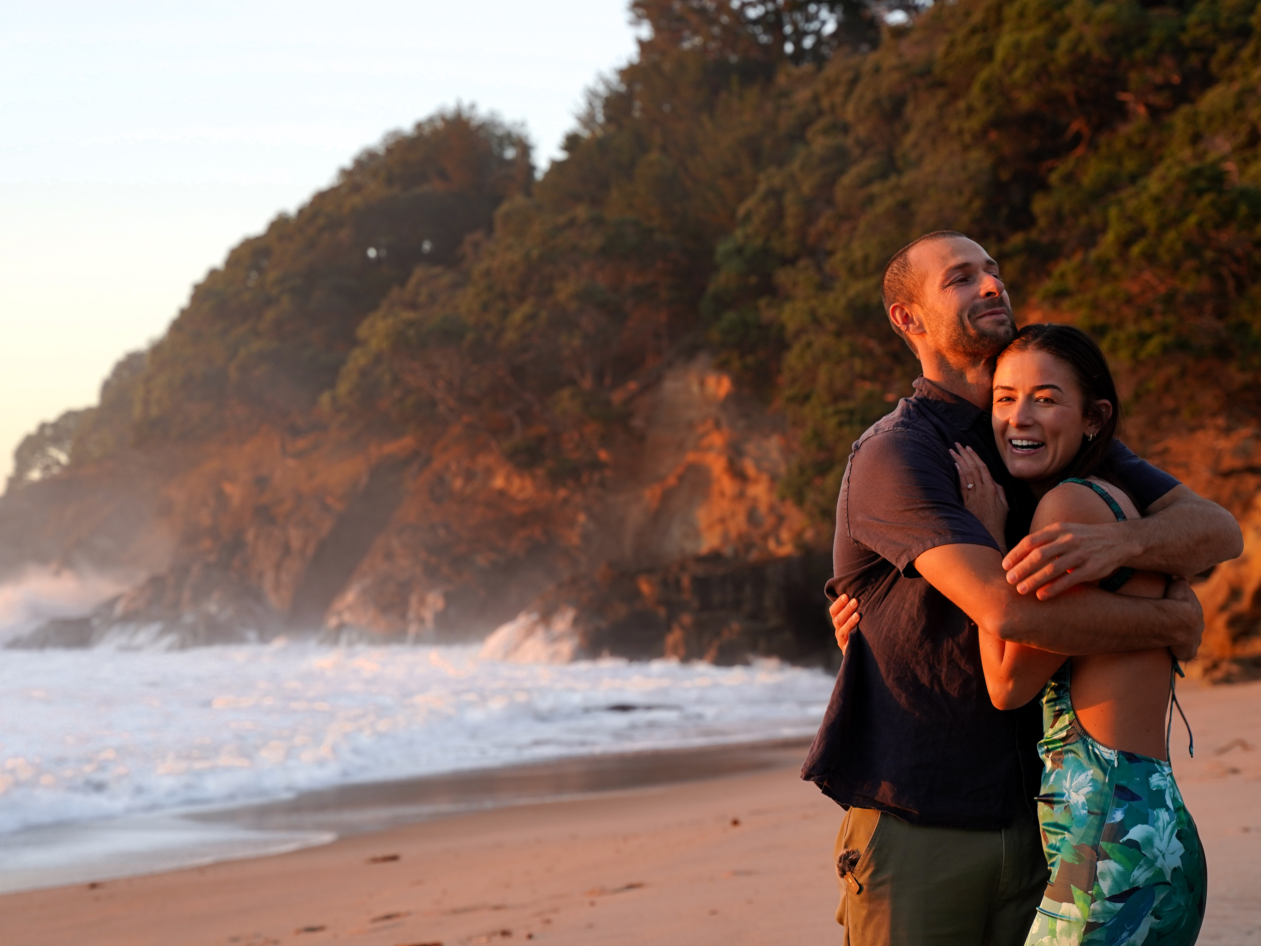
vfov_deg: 20.7
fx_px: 2586
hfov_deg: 27.4
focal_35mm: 71
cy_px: 477
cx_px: 671
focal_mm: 65
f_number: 5
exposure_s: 1/160
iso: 250
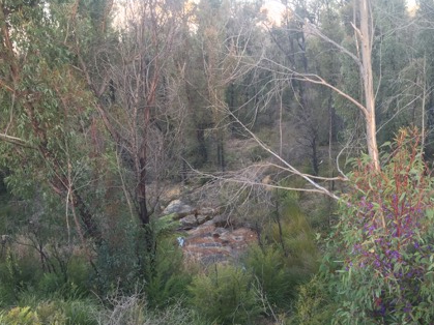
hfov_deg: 51.1
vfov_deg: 39.5
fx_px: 451
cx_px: 259
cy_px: 194
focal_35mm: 36
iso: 40
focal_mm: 4.15
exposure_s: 1/30
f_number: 2.2
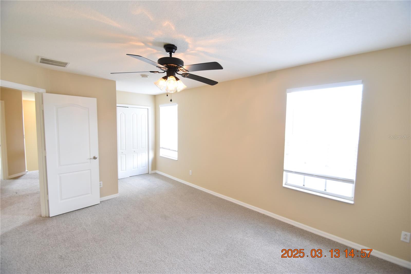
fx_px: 171
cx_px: 206
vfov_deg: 77.3
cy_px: 137
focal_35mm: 15
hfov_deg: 100.4
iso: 720
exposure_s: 1/60
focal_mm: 10
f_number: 4
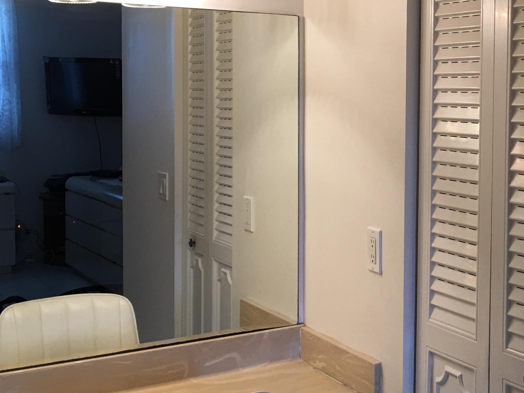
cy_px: 143
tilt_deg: -2.5
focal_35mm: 58
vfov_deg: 25.1
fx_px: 878
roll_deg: -0.9
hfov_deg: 31.6
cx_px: 478
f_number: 2.2
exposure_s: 1/30
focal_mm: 4.15
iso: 32
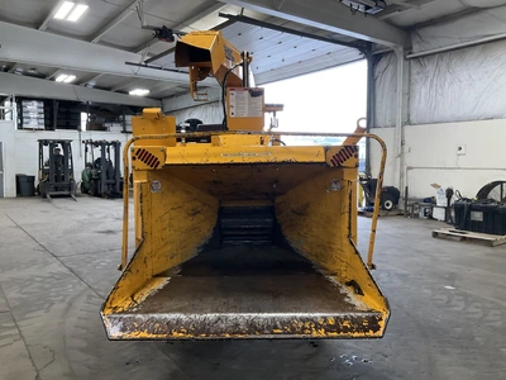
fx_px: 424
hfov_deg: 61.7
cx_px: 253
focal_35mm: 29
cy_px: 190
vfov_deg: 48.2
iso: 160
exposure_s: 1/60
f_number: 1.8
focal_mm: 3
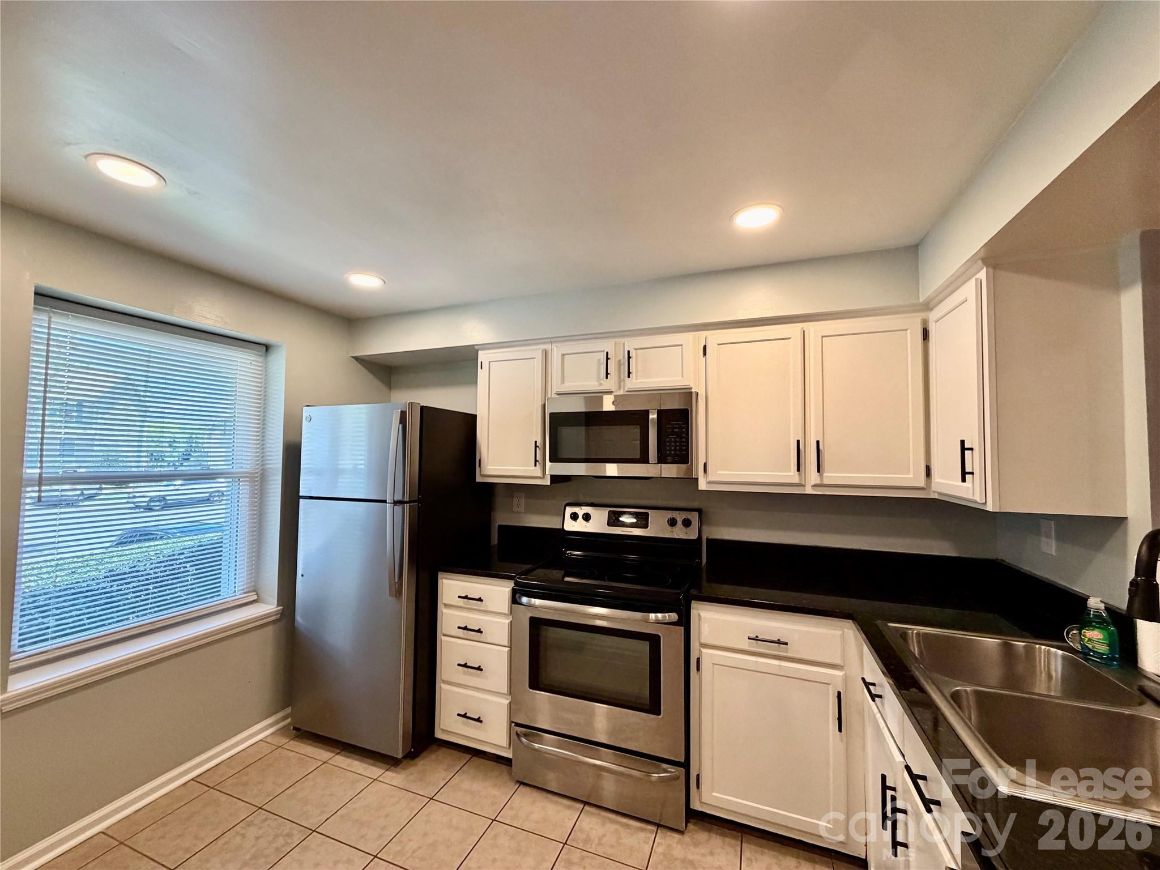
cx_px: 580
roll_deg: +0.0
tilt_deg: +2.8
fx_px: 469
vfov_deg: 85.7
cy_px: 435
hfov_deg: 102.1
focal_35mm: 14
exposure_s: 1/120
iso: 200
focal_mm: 2.22
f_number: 2.2
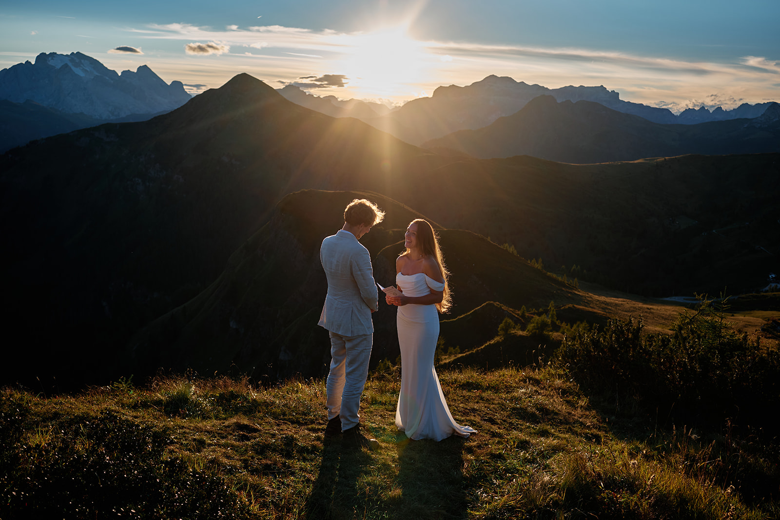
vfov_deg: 37.9
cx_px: 390
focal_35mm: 35
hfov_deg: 54.4
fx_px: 758
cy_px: 260
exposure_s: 1/1000
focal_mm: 23
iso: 125
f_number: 2.8
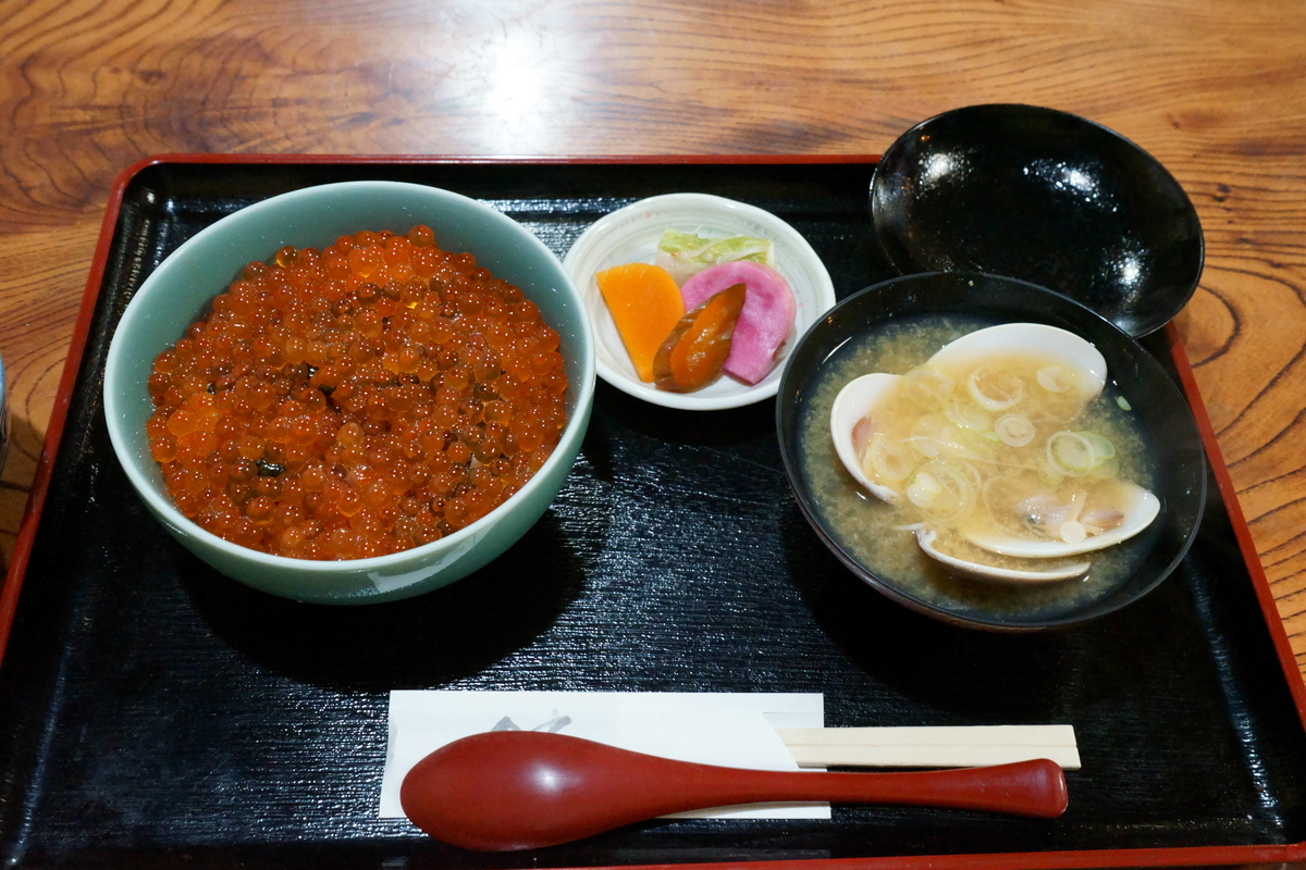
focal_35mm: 34
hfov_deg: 55.8
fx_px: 1233
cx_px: 653
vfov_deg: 38.9
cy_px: 435
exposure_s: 1/30
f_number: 10
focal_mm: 34
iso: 6400
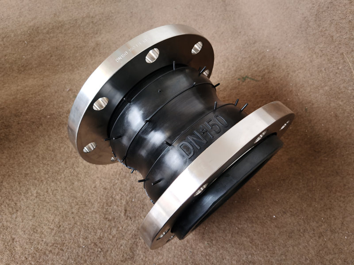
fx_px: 276
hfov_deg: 65.3
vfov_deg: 51.4
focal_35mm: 27
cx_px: 177
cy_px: 132
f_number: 1.6
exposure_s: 1/100
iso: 100
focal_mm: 5.56
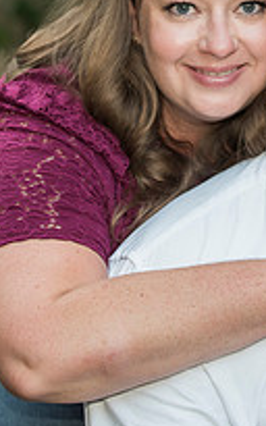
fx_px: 2612
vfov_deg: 9.3
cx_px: 316
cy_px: 92
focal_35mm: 225
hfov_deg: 5.8
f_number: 4
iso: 640
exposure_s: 1/160
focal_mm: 78
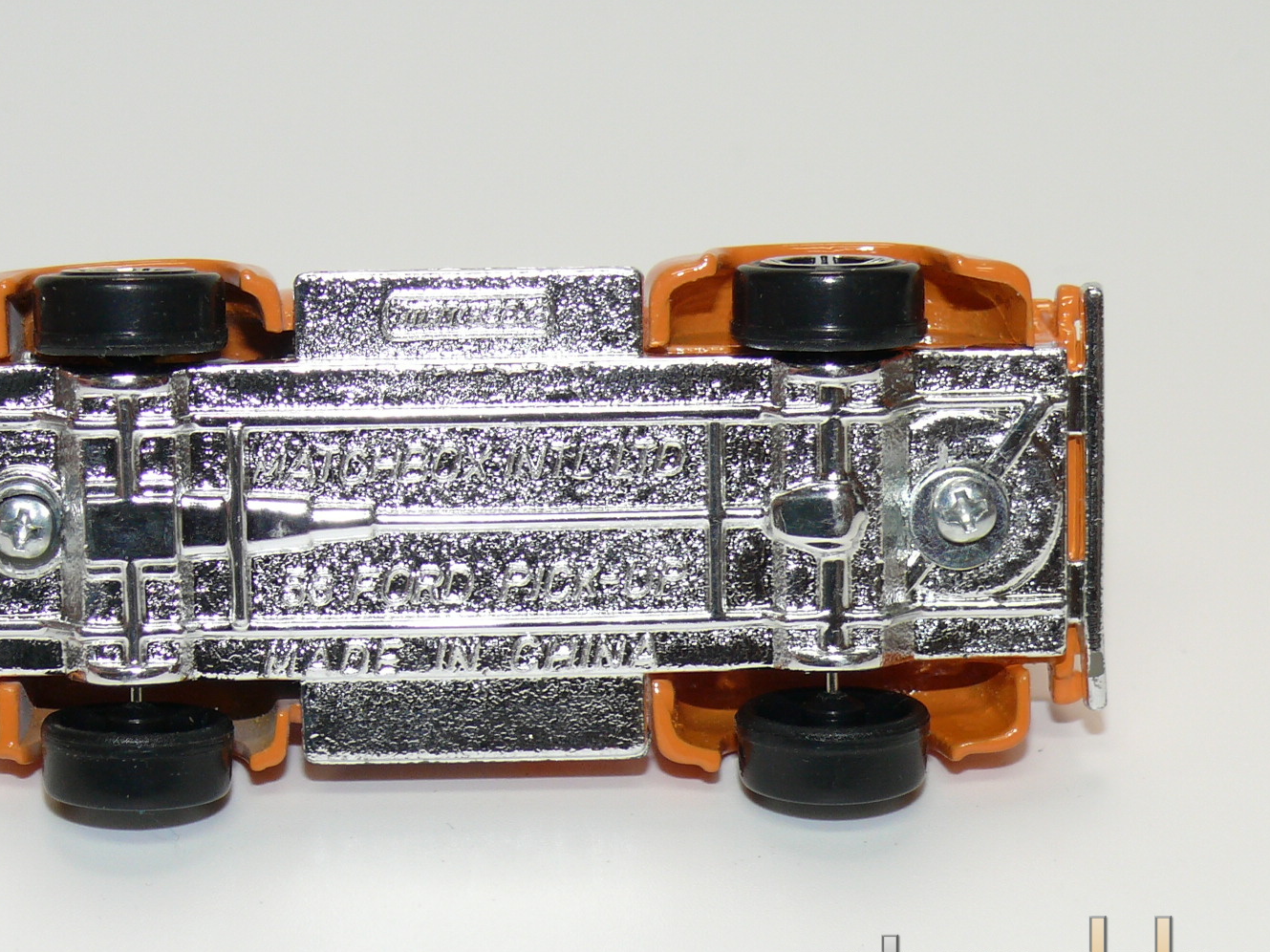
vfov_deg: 13.2
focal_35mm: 112
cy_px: 488
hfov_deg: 17.6
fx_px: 4108
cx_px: 570
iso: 100
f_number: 4
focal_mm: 12.8
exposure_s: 1/30
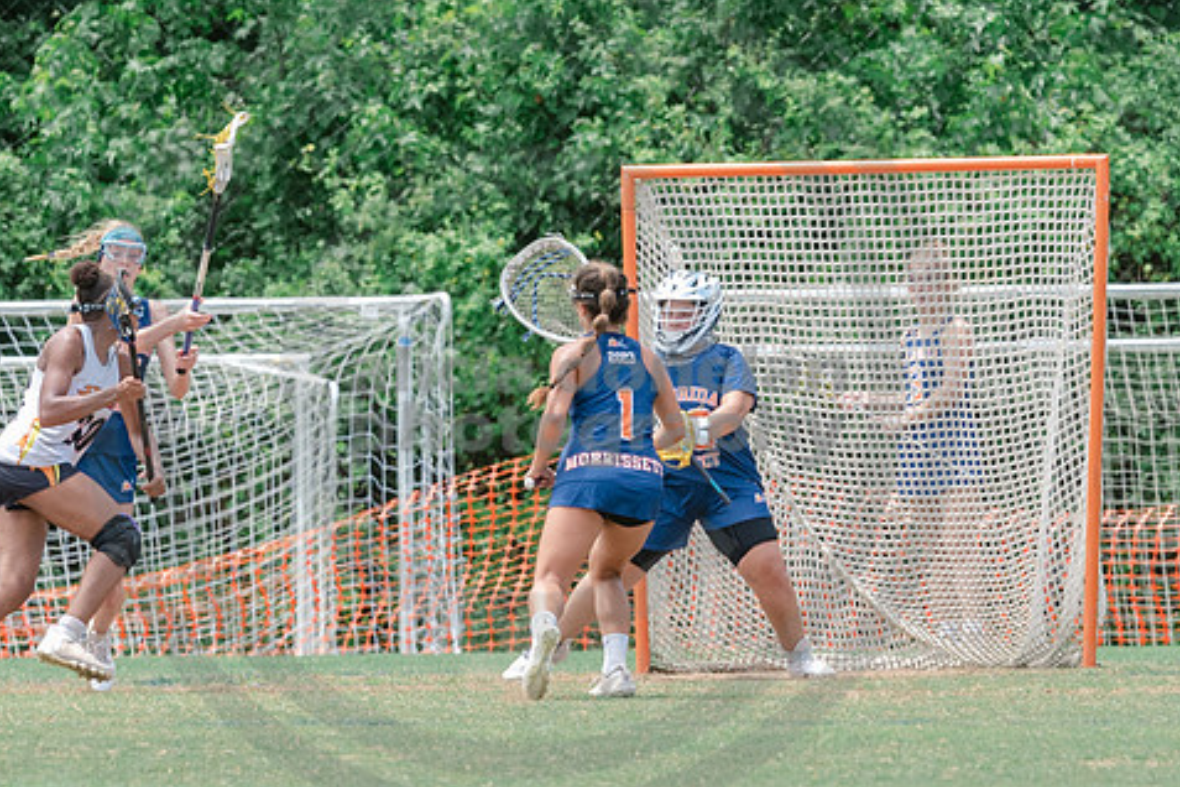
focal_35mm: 602
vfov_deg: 2.3
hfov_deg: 3.4
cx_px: 555
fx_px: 19731
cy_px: 513
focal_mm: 200
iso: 400
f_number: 5
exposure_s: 1/1600
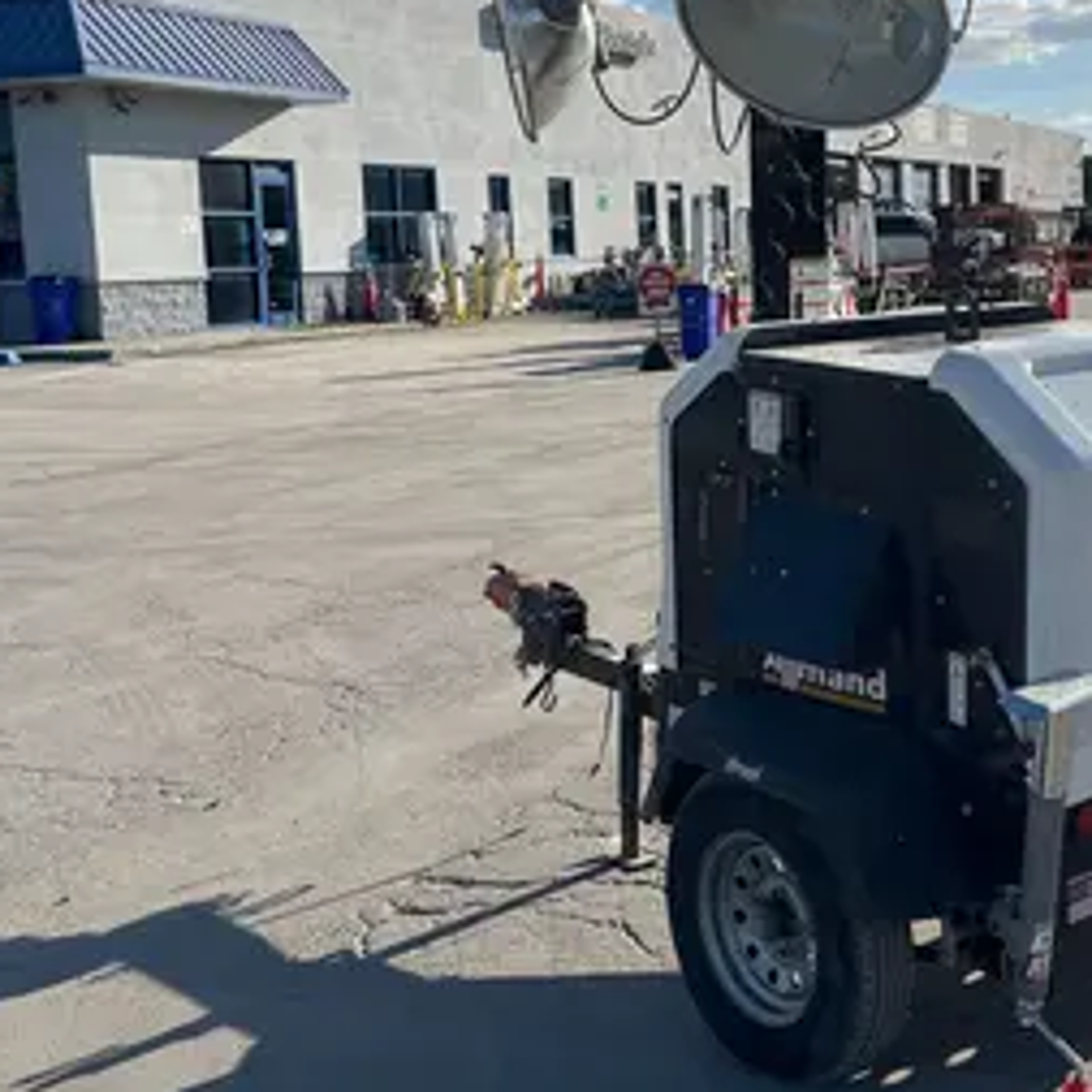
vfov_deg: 33.8
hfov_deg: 32.6
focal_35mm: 50
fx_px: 1785
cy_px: 395
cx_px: 954
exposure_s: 1/5319
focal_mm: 5.1
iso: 50
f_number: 1.6
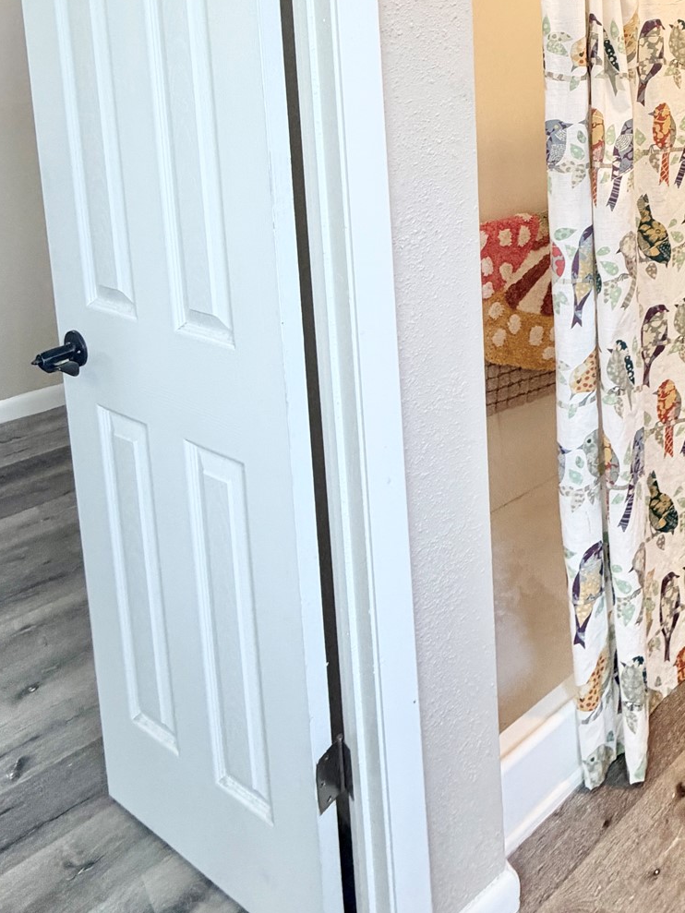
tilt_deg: -7.1
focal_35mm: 29
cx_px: 611
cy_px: 120
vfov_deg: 54.9
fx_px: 765
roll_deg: +1.1
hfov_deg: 44.1
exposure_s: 1/120
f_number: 2.2
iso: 250
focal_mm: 2.22
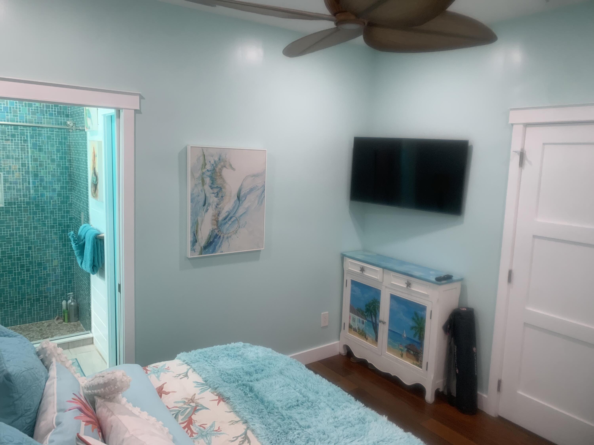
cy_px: 222
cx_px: 297
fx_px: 446
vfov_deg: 53.1
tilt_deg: -5.9
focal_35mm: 26
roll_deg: -2.5
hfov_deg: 67.3
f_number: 1.8
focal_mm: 4.25
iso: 80
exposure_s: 1/60
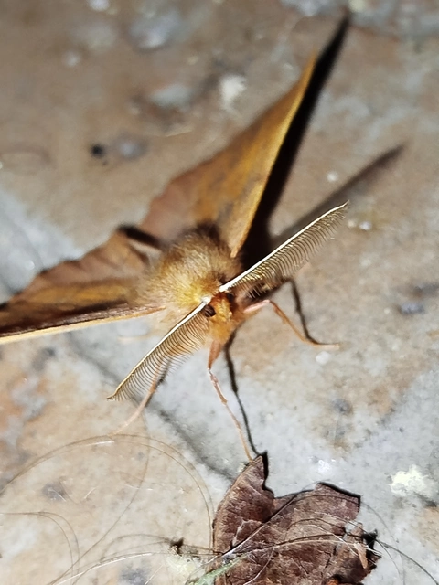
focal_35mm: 67
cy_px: 292
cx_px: 220
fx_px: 1133
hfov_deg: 21.9
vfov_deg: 29.0
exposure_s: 1/33
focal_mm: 5.31
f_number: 1.7
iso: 160
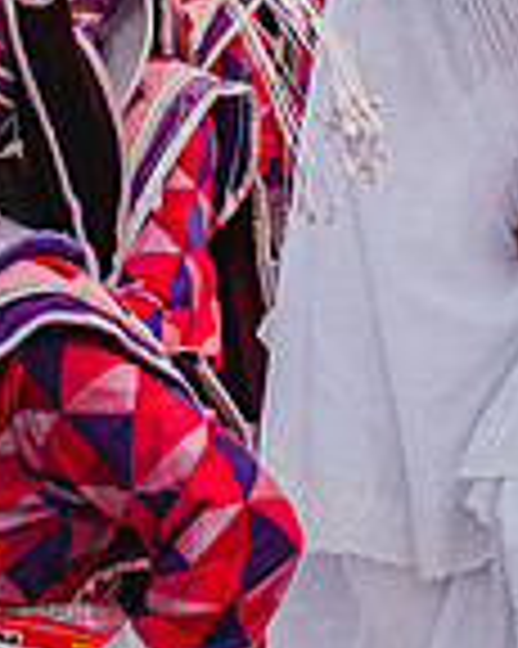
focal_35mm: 418
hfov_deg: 3.7
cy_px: -173
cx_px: 367
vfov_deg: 4.6
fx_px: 8019
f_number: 4.5
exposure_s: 1/400
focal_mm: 85
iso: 1250
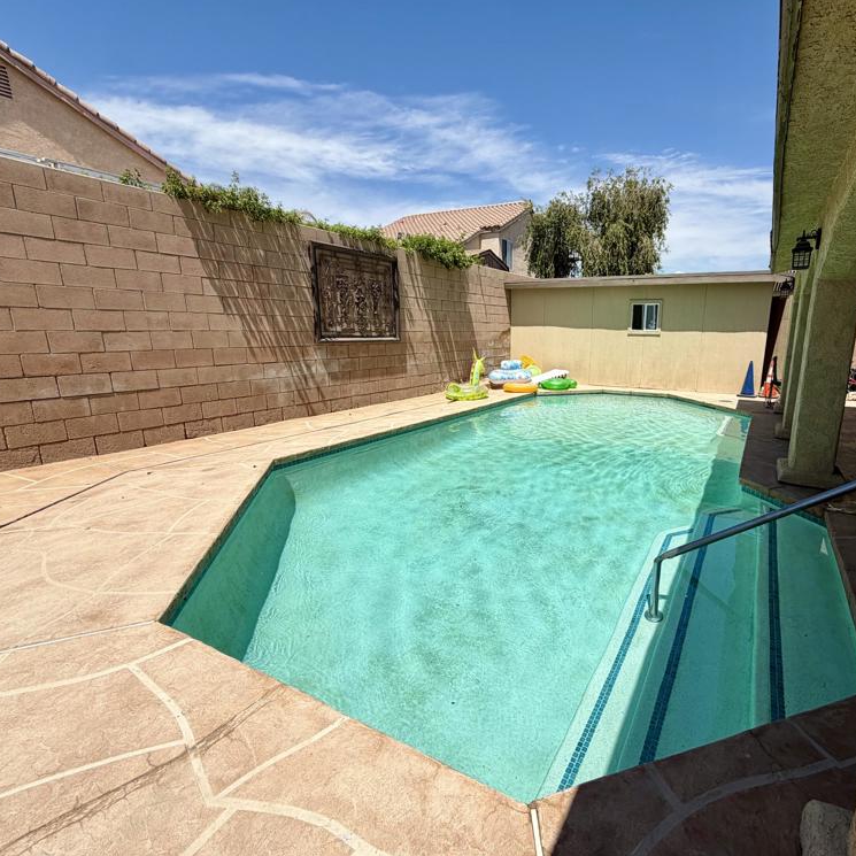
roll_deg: -0.3
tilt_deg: -12.6
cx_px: 533
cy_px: 434
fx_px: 476
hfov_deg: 82.4
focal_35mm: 17
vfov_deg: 84.0
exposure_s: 1/1285
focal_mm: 2.22
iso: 20
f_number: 2.2
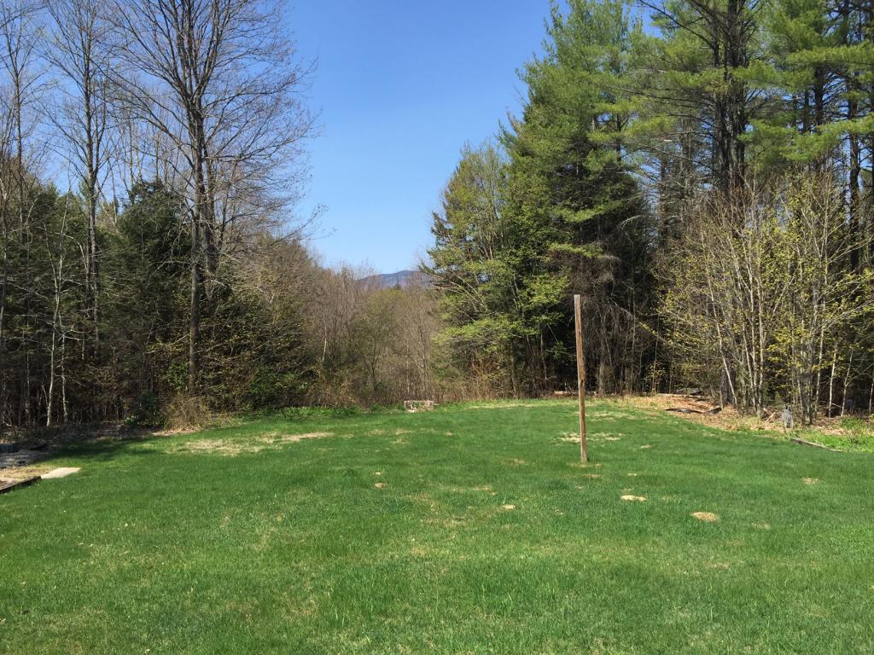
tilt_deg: -2.0
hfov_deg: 61.7
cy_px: 328
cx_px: 437
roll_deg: +0.3
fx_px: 732
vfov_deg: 48.2
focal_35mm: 29
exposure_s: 1/1364
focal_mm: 4.15
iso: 32
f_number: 2.2
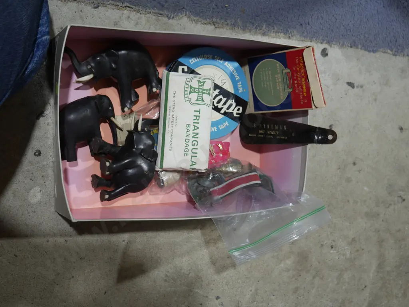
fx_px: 520
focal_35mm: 44
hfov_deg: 42.9
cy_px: 154
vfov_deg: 32.9
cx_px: 204
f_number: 4.7
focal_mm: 22
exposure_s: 1/60
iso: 250
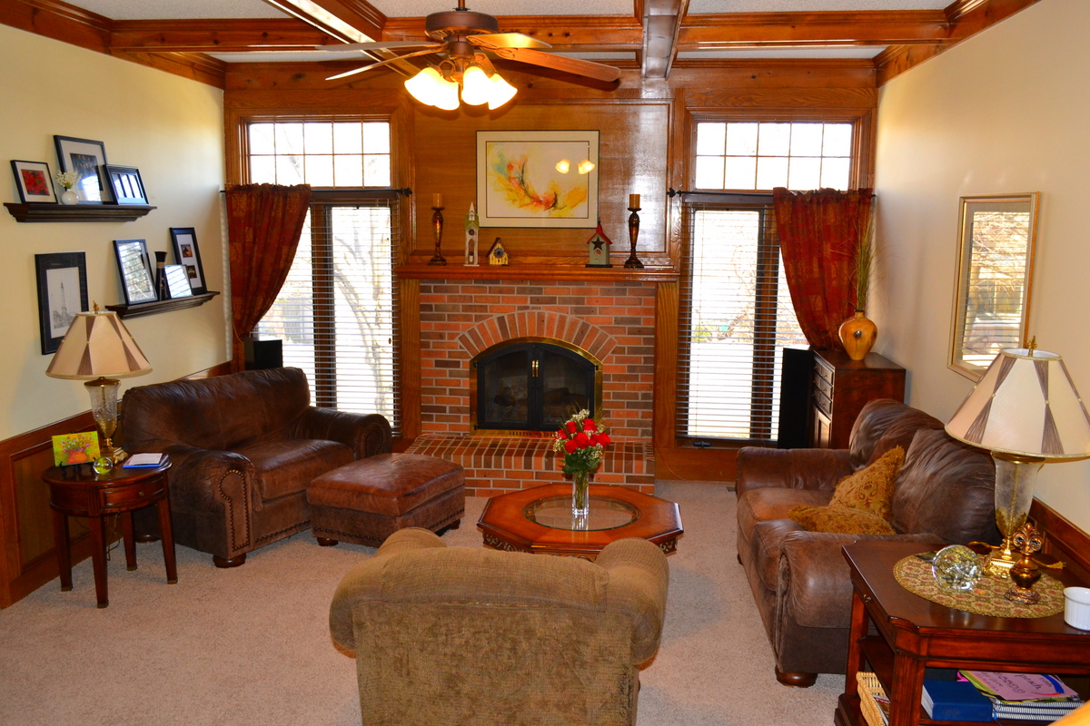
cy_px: 363
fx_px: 908
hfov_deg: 61.9
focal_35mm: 30
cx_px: 545
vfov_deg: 43.6
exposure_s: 1/60
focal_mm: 20
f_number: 7.1
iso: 800
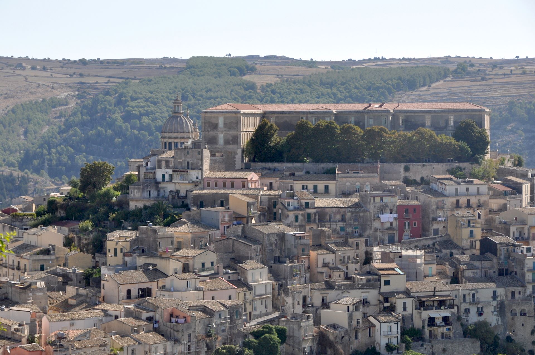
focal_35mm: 105
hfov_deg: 19.5
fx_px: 1558
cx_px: 268
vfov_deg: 13.0
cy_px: 178
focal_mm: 70
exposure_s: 1/250
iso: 320
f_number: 8
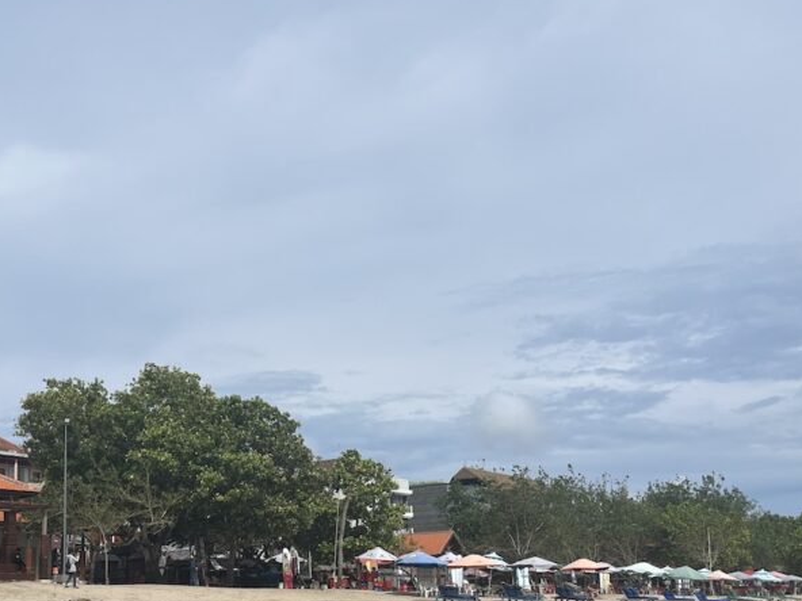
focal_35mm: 45
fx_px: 1043
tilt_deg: +7.8
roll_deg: +0.9
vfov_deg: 31.5
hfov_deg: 41.4
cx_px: 253
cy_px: 459
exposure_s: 1/7874
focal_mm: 5.1
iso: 50
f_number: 1.6
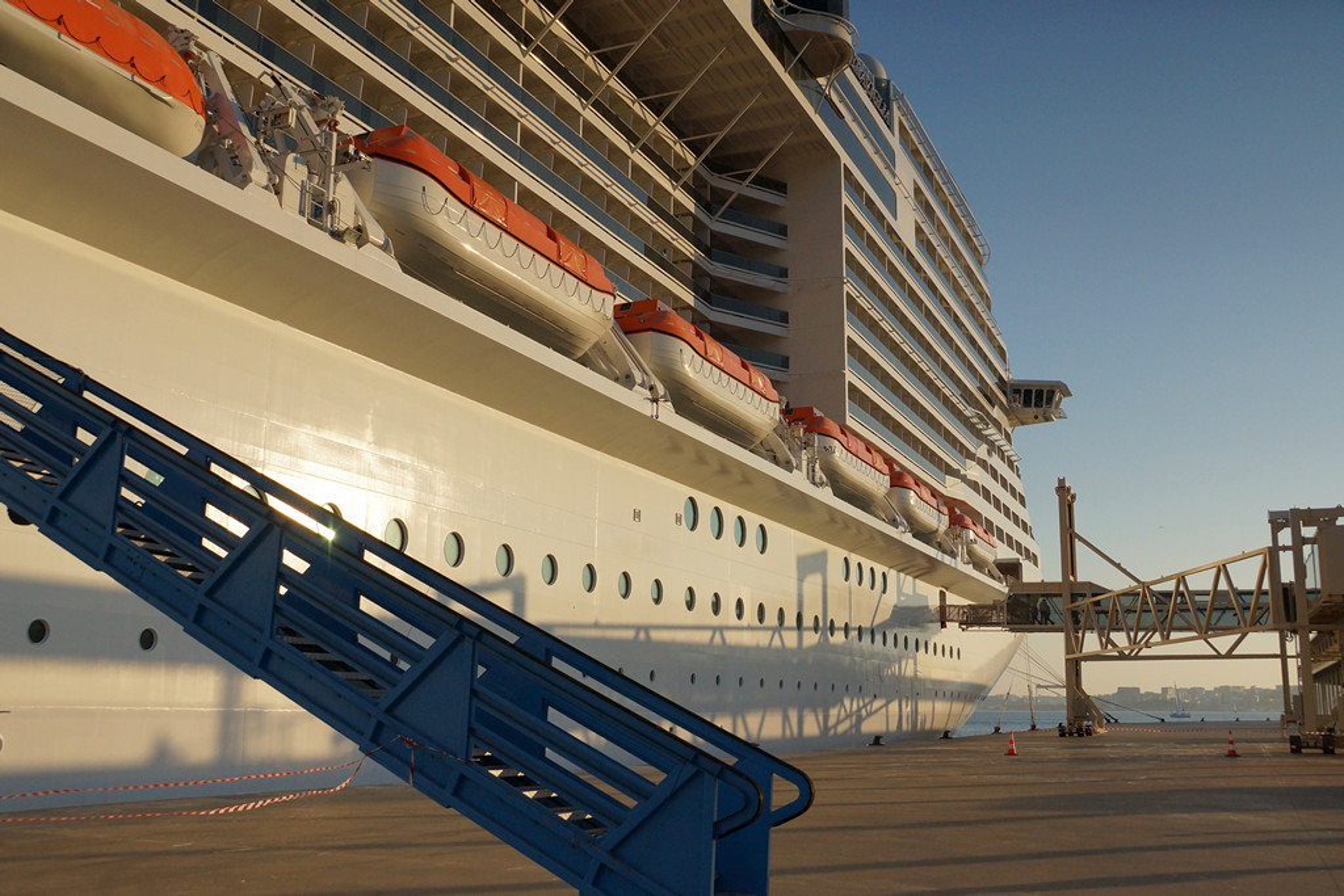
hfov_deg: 57.2
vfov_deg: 40.0
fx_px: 1232
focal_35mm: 33
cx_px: 672
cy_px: 448
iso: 400
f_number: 5.6
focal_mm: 22
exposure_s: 1/4000
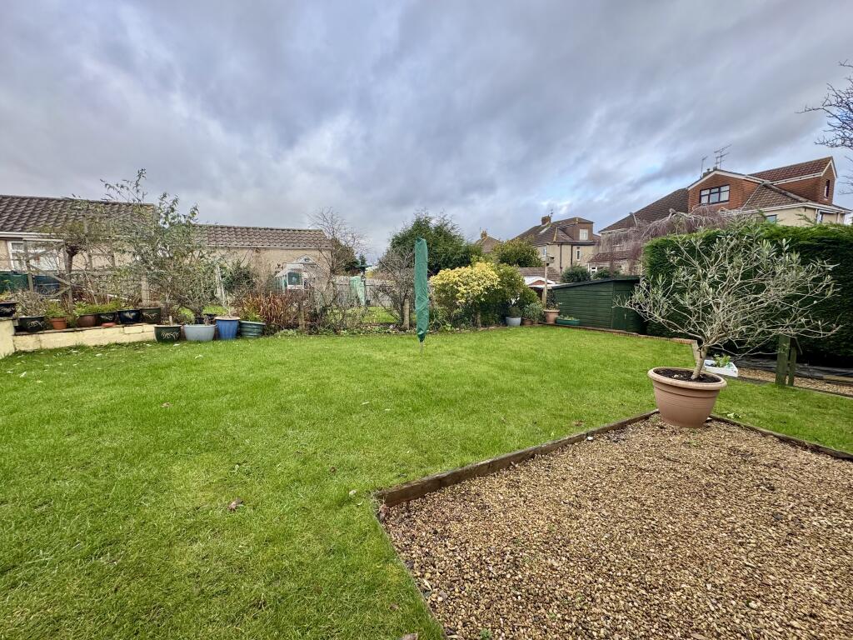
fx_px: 345
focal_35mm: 14
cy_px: 320
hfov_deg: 102.1
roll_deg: +1.9
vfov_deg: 85.7
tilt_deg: -6.2
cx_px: 426
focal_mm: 2.22
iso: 40
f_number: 2.2
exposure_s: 1/219
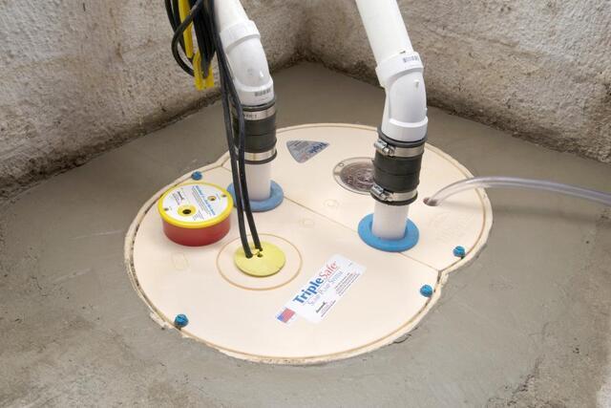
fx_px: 594
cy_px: 204
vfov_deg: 37.9
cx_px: 306
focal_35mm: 35
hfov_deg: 54.4
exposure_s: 1/100
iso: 320
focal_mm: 35
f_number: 18
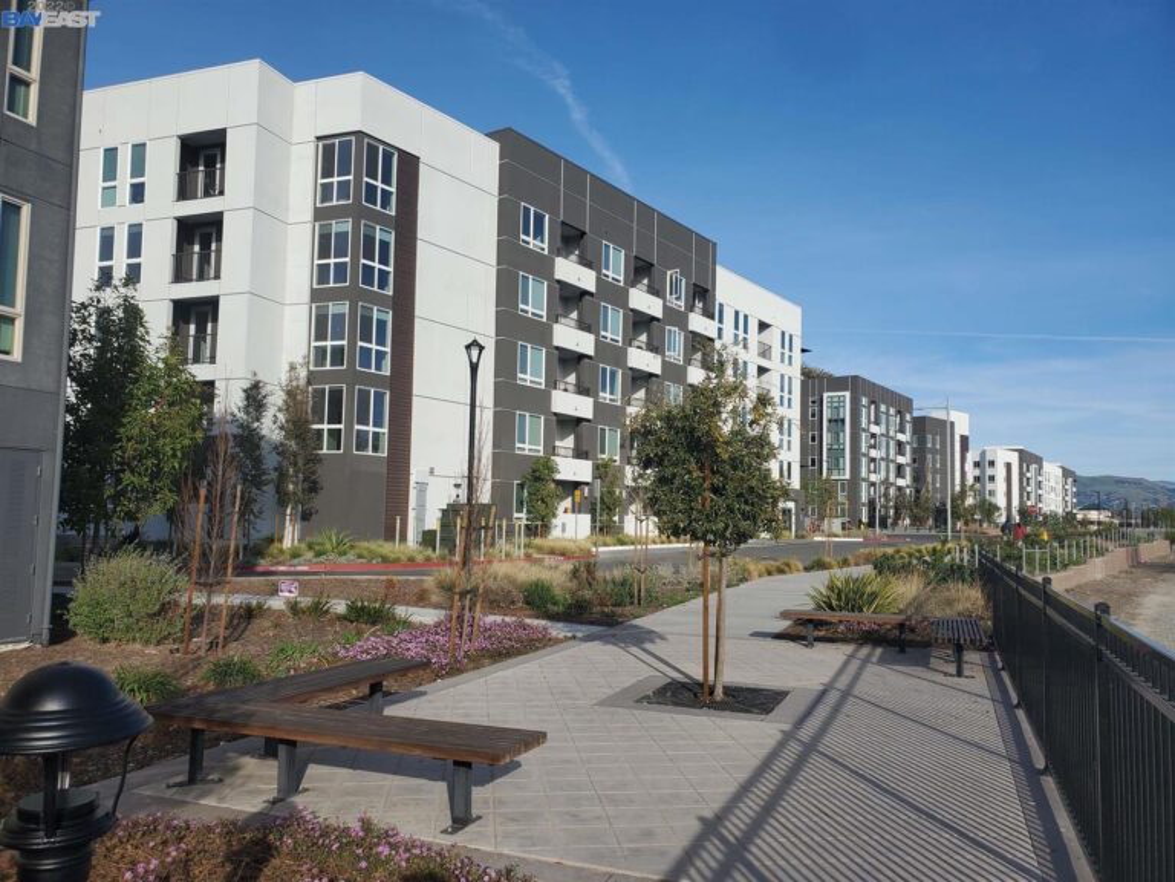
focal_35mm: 26
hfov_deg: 67.3
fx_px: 883
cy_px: 441
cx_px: 588
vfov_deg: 53.1
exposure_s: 1/1803
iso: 50
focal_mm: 4.3
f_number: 2.4
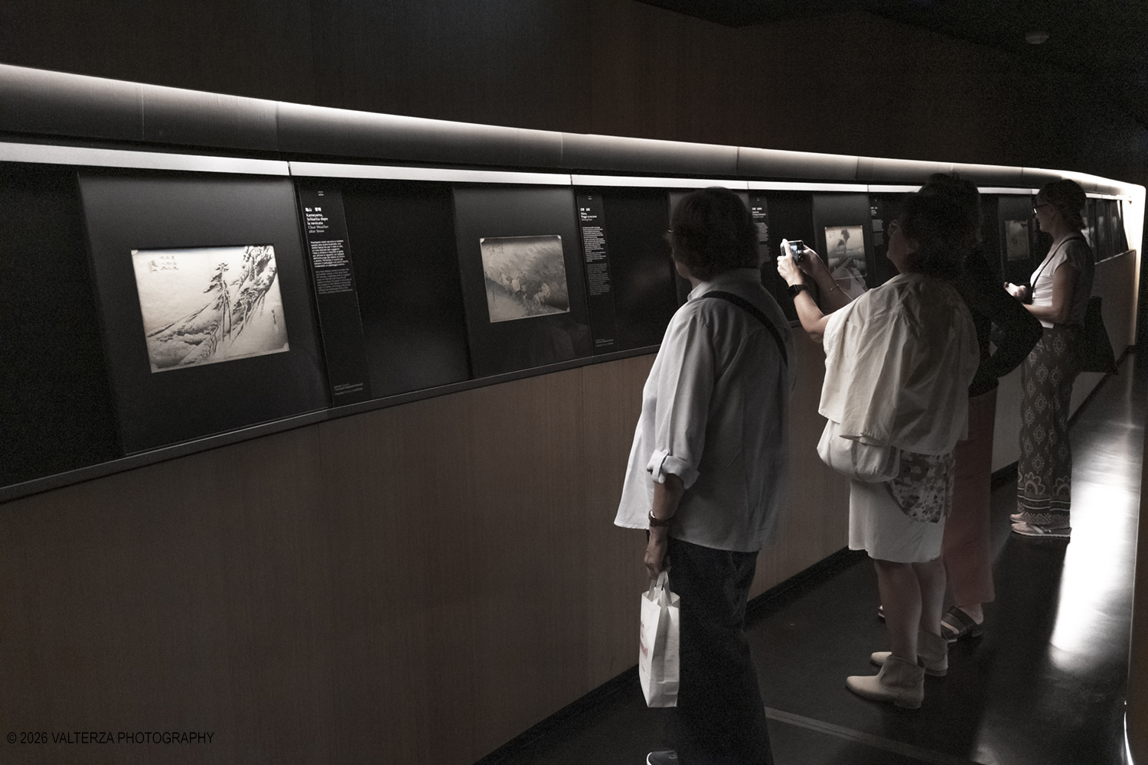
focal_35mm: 30
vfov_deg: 43.6
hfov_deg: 61.9
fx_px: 957
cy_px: 382
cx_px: 574
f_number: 4
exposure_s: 1/125
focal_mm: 20.2
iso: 6400
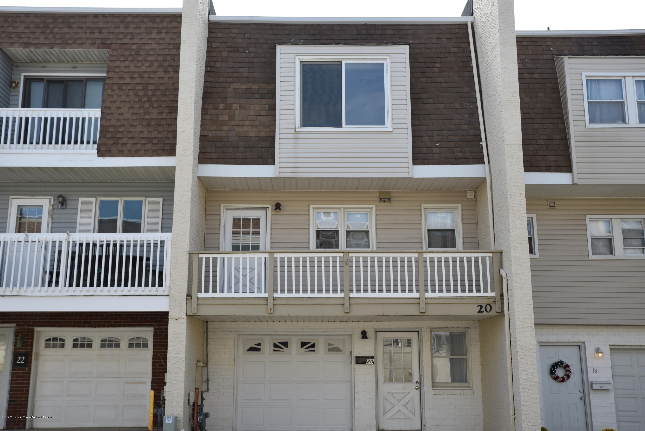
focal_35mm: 40
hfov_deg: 48.4
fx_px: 717
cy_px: 216
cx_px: 322
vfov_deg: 33.4
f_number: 8
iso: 220
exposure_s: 1/250
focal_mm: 40
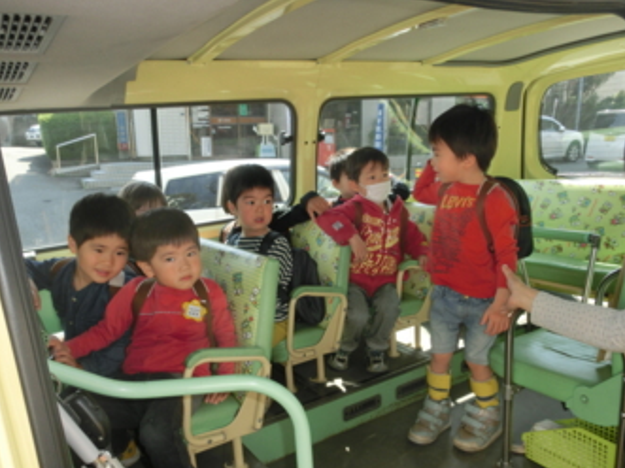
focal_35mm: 29
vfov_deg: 48.0
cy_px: 276
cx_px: 295
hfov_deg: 61.6
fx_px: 523
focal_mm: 4.24
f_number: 3
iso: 80
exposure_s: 1/250
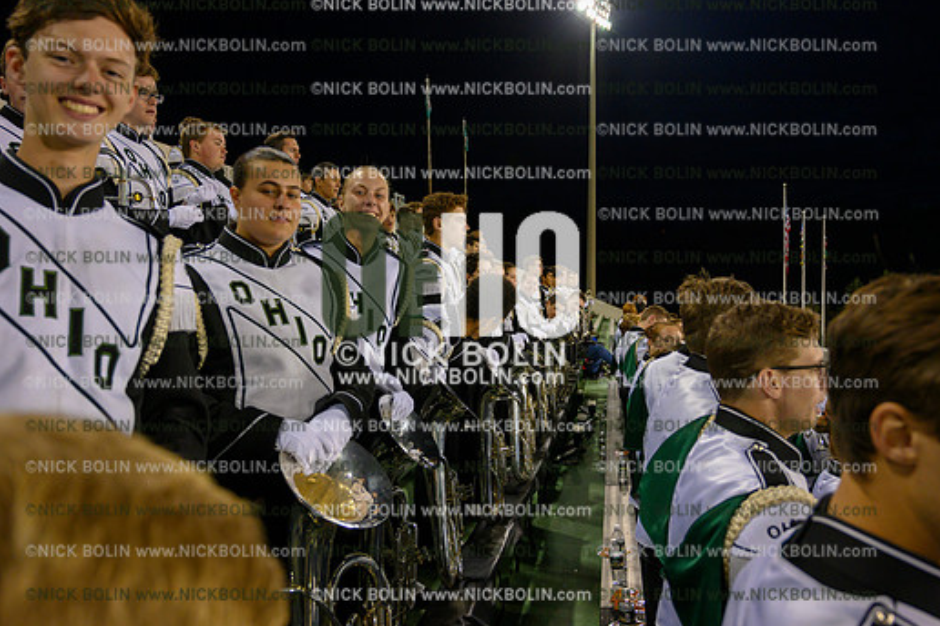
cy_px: 299
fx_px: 705
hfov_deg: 67.4
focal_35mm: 27
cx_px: 450
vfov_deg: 47.9
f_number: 4
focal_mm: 24
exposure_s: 1/250
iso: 2000
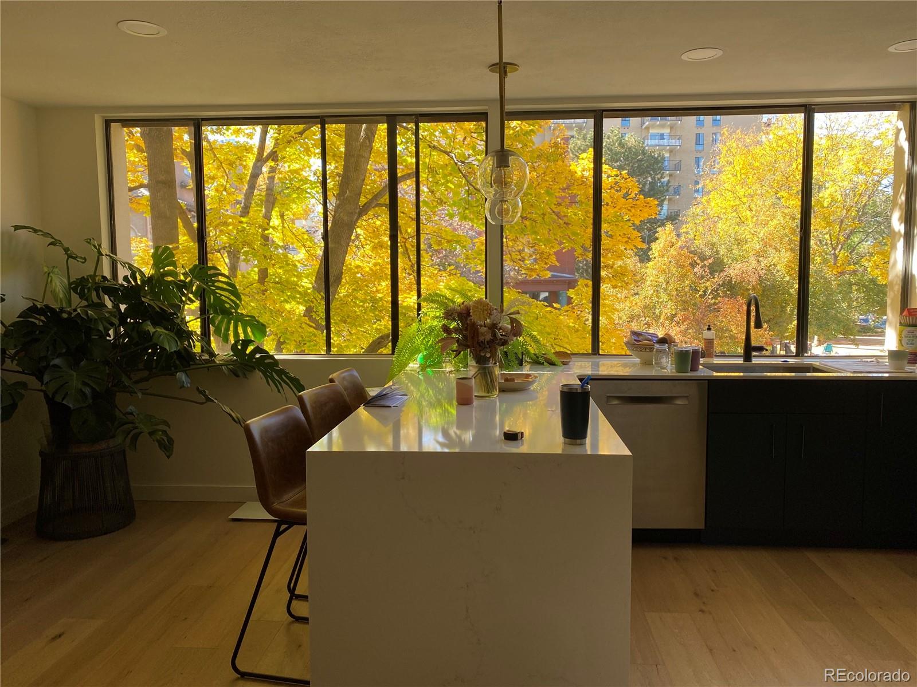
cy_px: 344
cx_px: 458
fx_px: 689
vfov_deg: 53.1
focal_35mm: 26
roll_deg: +0.1
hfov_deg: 67.3
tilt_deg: -5.1
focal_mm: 4.25
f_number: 1.8
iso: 64
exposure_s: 1/122
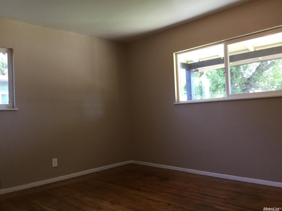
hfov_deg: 58.4
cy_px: 106
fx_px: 252
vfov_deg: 45.4
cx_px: 141
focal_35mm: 31
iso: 64
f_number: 2.4
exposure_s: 1/30
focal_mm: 3.3
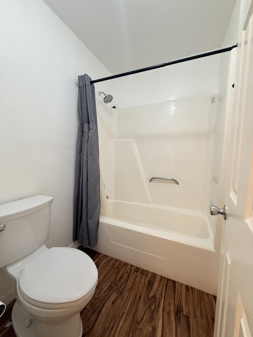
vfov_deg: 102.1
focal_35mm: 14
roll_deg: -0.5
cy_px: 168
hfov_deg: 85.7
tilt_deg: -5.9
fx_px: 136
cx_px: 126
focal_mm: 2.22
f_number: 2.2
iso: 200
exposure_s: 1/60
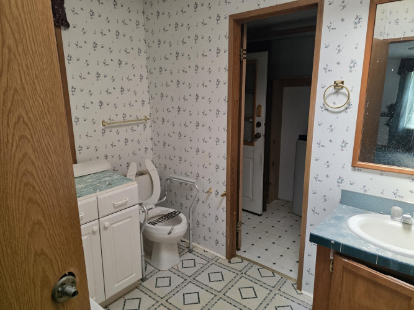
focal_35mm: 23
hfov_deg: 73.9
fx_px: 275
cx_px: 207
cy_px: 155
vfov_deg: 58.9
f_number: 1.7
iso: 250
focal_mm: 6.3
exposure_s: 1/180
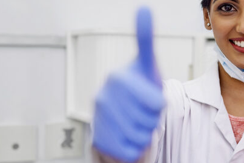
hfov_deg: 21.7
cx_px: 263
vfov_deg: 15.4
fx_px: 603
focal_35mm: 89
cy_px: 70
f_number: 2.2
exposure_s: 1/200
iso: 500
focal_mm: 35
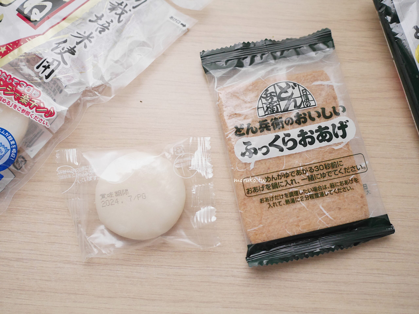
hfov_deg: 59.9
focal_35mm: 30
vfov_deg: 46.8
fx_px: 363
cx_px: 210
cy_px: 157
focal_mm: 15
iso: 2500
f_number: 2.2
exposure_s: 1/60
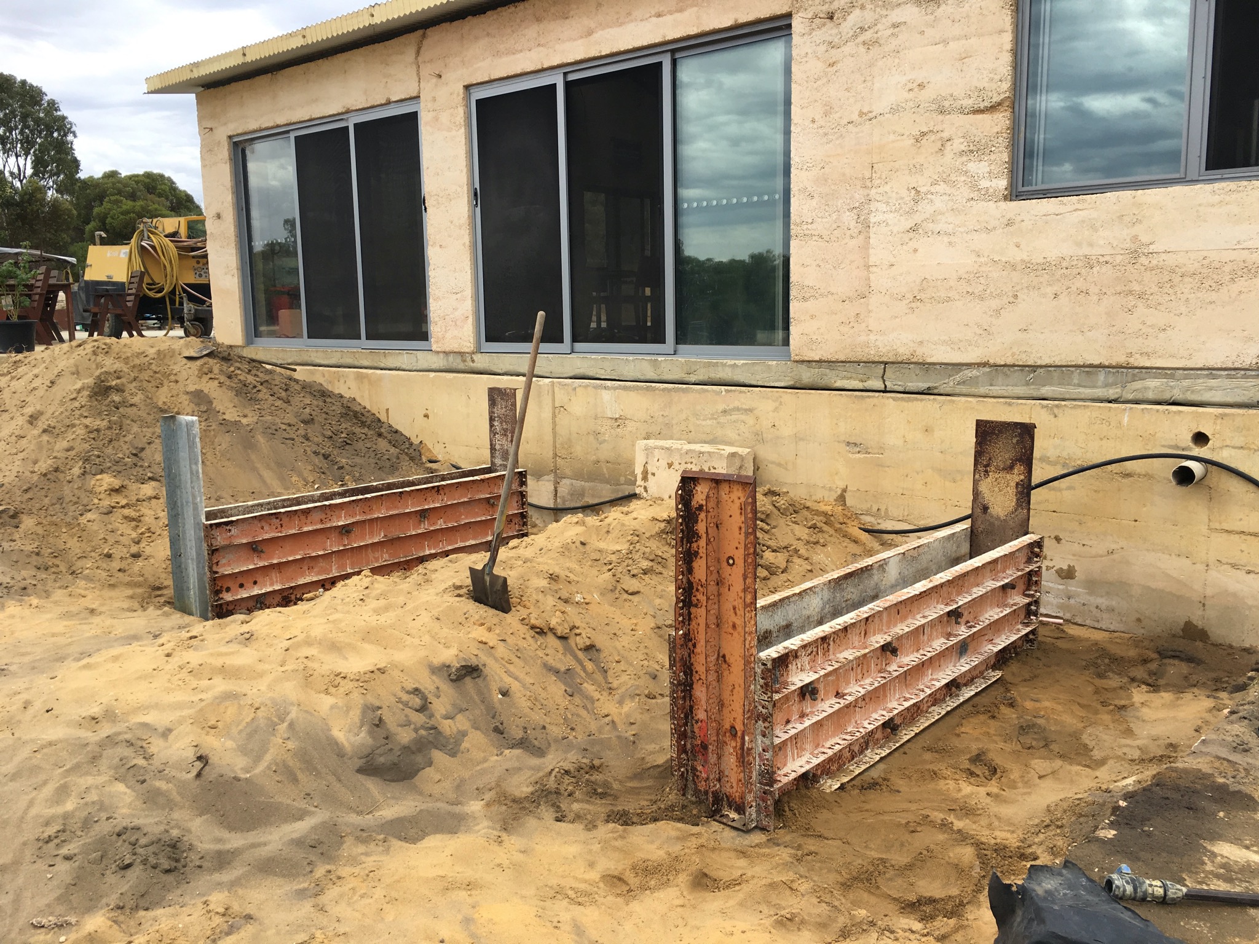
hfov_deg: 61.7
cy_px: 472
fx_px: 1055
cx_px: 630
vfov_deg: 48.2
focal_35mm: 29
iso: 25
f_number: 2.2
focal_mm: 4.15
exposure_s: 1/506
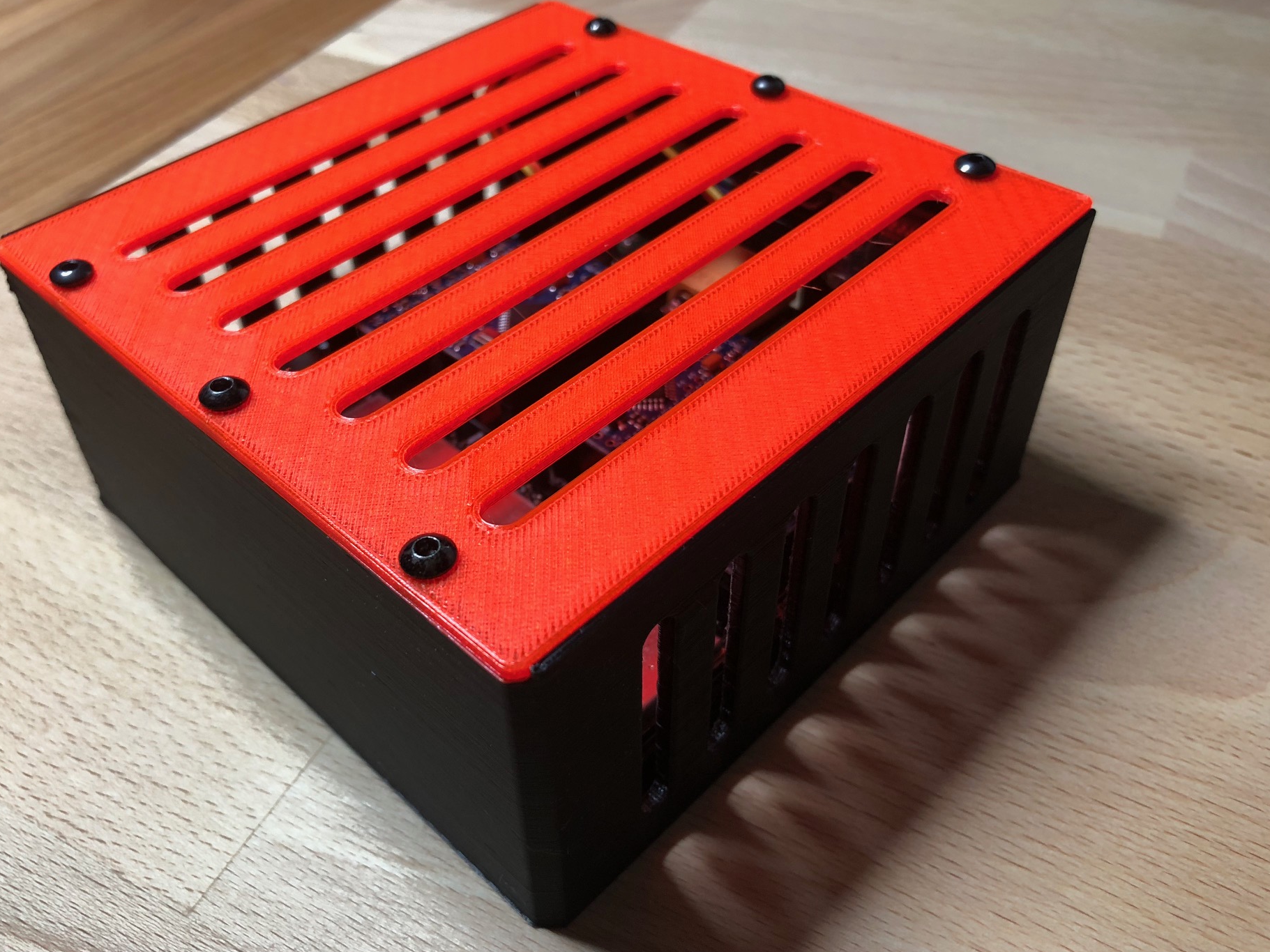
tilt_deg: -41.2
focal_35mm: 31
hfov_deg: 58.2
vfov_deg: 45.4
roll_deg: +4.2
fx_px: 1137
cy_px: 463
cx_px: 573
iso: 40
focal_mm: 4
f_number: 1.8
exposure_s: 1/17
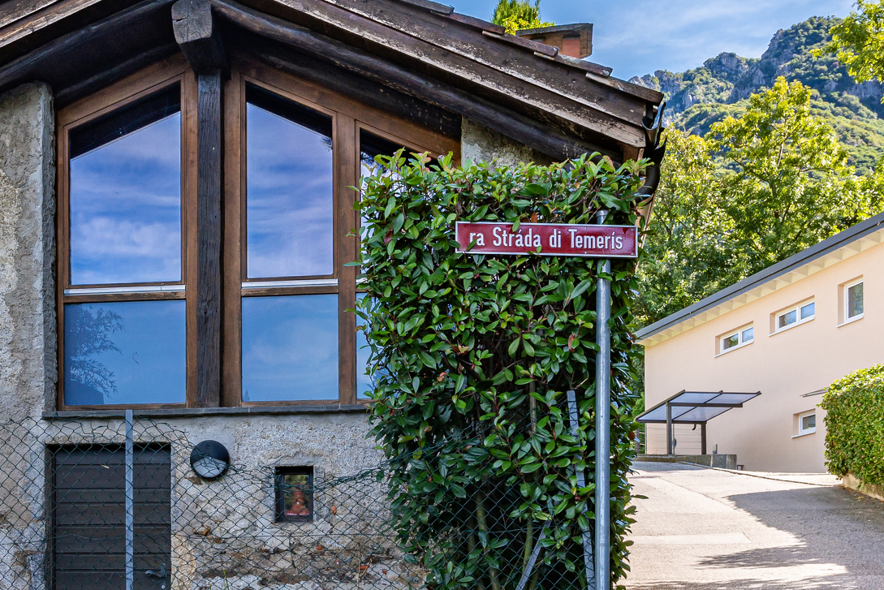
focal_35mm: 47
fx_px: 1155
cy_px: 142
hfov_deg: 40.7
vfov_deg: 28.2
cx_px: 222
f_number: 9
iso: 100
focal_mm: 20
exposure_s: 1/100
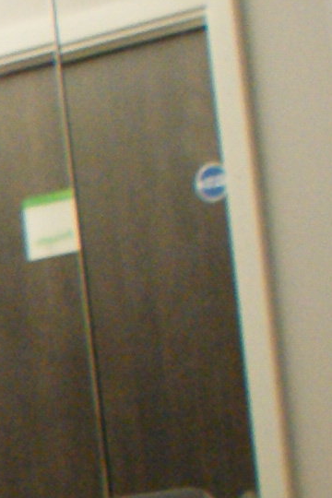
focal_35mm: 255
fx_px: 3527
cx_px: -1627
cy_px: 764
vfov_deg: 7.9
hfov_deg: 4.3
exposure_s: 1/40
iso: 800
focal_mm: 20
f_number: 5
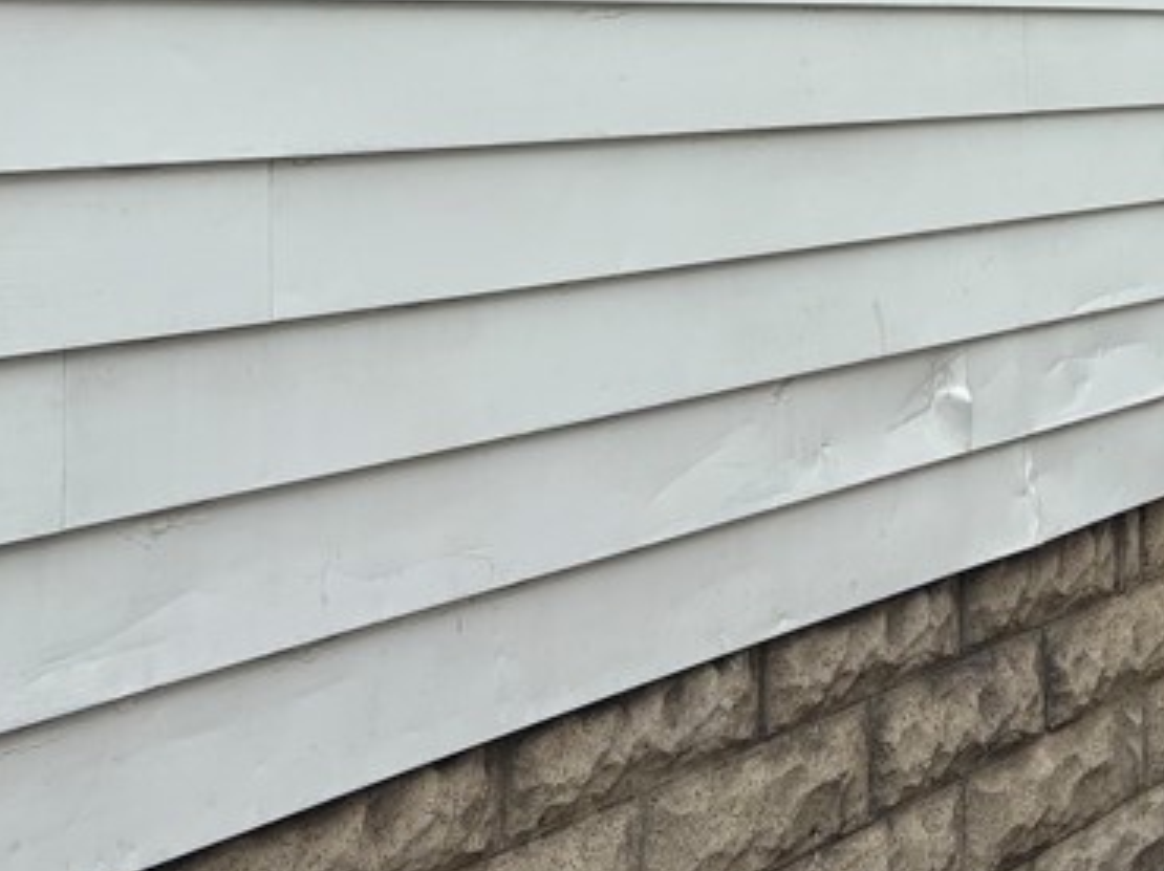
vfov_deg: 19.0
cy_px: -245
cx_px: 1073
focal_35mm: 72
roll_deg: -0.1
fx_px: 2420
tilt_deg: +6.7
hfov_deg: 26.1
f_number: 1.6
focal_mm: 5.96
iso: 50
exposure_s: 1/2193
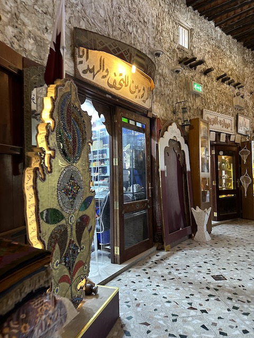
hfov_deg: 56.8
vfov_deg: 71.6
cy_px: 169
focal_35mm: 24
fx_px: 235
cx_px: 127
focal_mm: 6.86
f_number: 1.78
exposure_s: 1/50
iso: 200
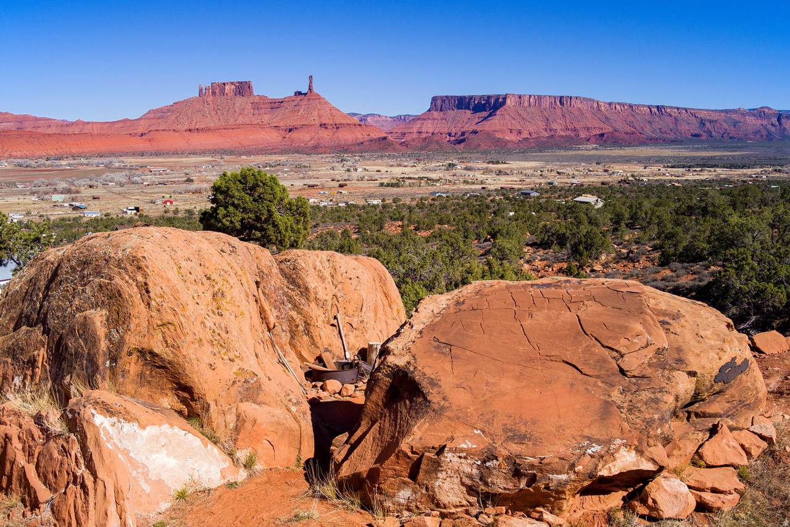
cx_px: 395
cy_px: 264
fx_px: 505
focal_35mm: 23
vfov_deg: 55.1
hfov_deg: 76.1
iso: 138
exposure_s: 1/3800
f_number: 2.8
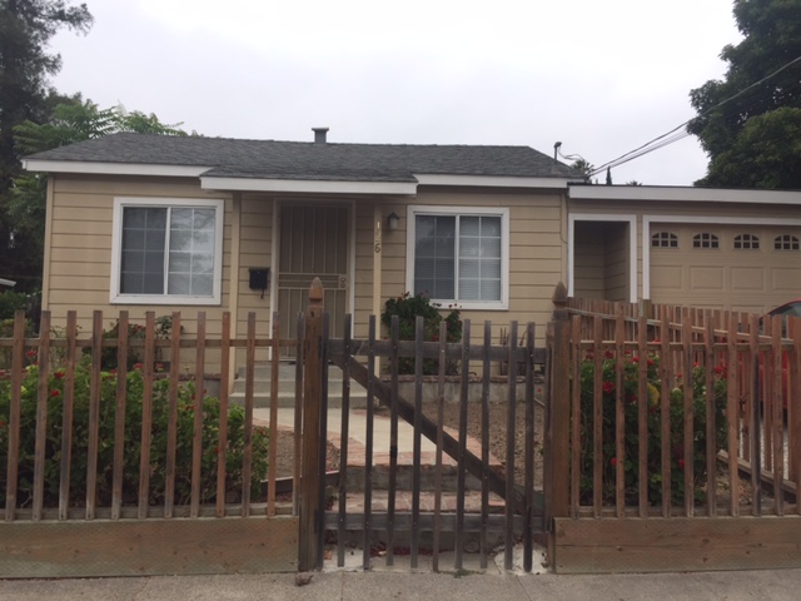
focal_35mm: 29
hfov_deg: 61.7
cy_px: 300
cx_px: 400
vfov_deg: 48.2
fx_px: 671
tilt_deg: +3.8
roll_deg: -2.0
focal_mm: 4.15
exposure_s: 1/460
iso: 32
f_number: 2.2
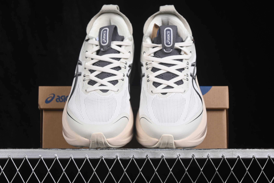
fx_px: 571
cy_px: 92
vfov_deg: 18.2
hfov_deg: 27.0
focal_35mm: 75
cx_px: 137
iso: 160
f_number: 8
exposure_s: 1/80
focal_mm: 50
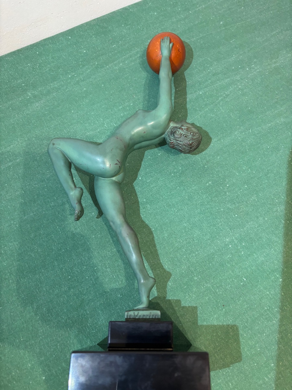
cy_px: 195
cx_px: 146
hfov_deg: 53.1
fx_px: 292
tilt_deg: -69.6
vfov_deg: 67.3
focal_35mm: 26
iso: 250
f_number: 1.6
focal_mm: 5.96
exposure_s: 1/51
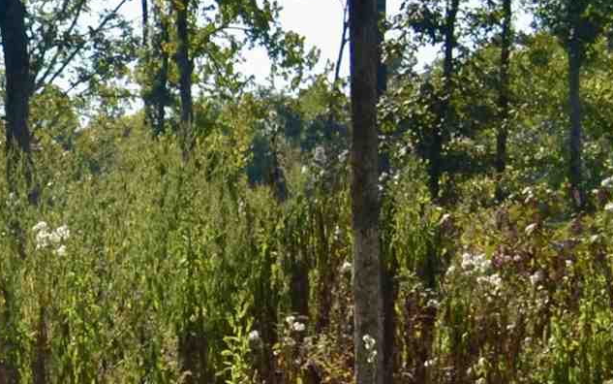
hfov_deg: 10.6
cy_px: 663
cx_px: -676
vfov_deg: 7.2
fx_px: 2975
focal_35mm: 178
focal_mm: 24
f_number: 8
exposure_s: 1/200
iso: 100
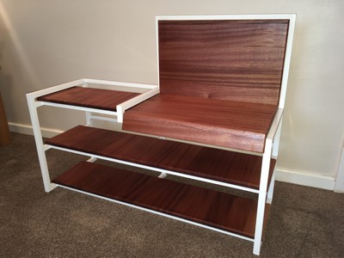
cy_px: 129
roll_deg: +1.3
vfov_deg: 48.2
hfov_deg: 61.7
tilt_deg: -20.0
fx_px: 288
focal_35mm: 29
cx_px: 172
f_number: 2.2
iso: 80
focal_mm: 4.15
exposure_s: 1/25
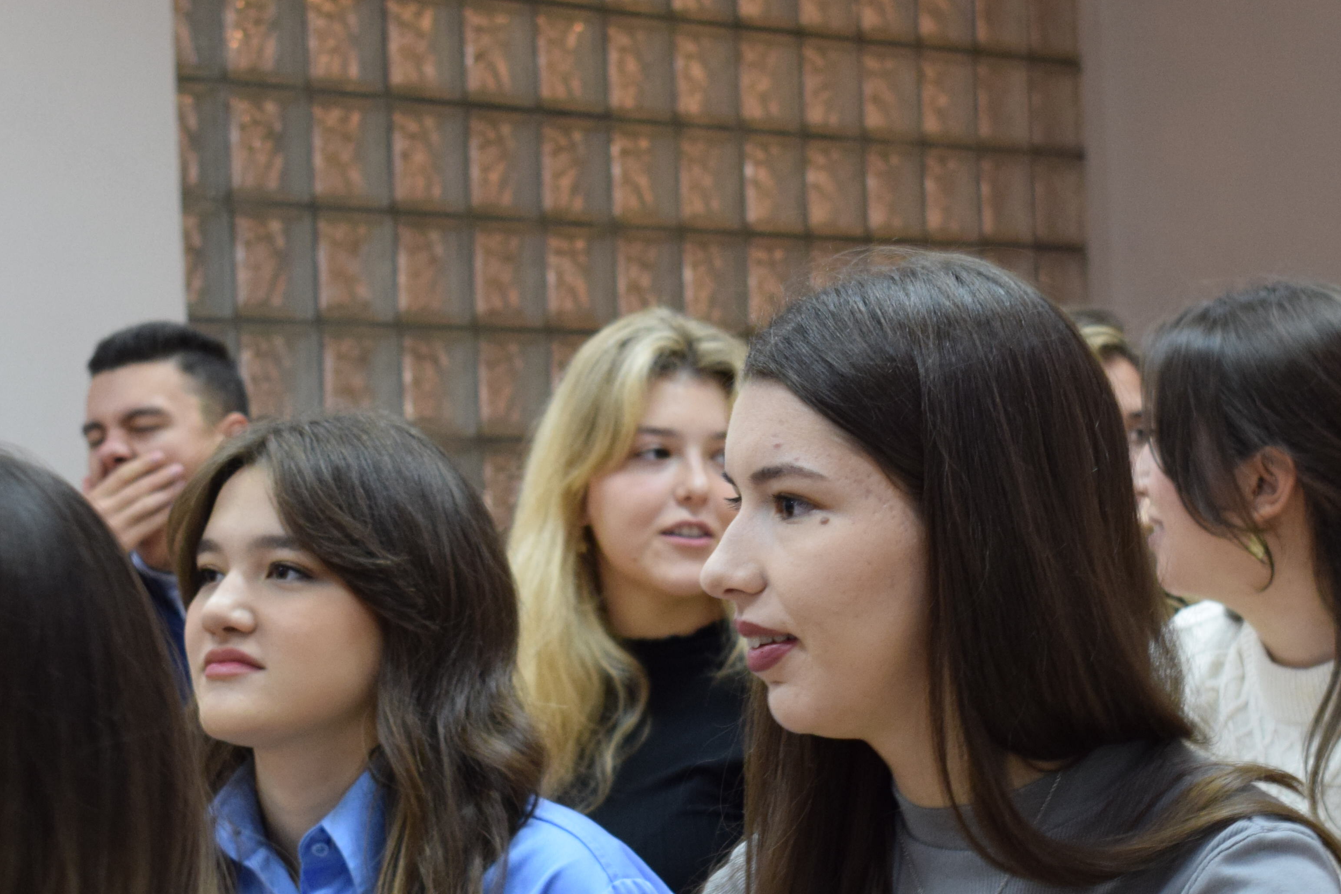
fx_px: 4134
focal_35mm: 111
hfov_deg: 18.4
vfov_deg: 12.3
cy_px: 709
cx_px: 853
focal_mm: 38
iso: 1100
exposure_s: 1/30
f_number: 4.8
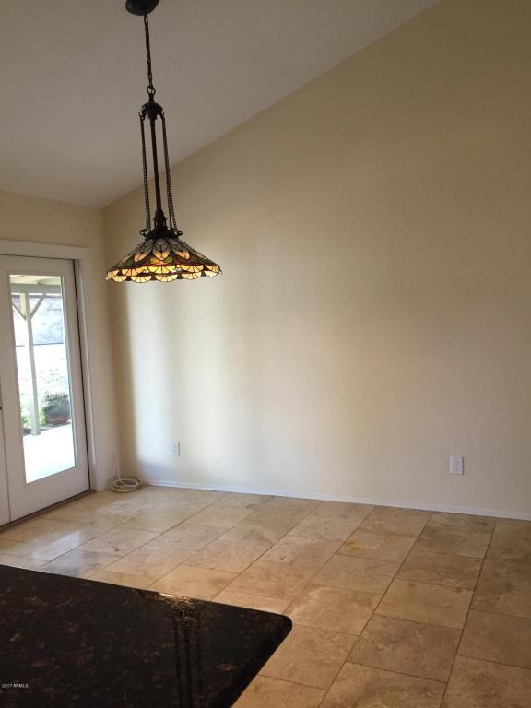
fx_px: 593
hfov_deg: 48.2
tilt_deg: -2.5
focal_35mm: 29
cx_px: 266
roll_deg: +2.5
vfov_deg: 61.7
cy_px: 354
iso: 100
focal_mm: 4.15
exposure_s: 1/30
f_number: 2.2
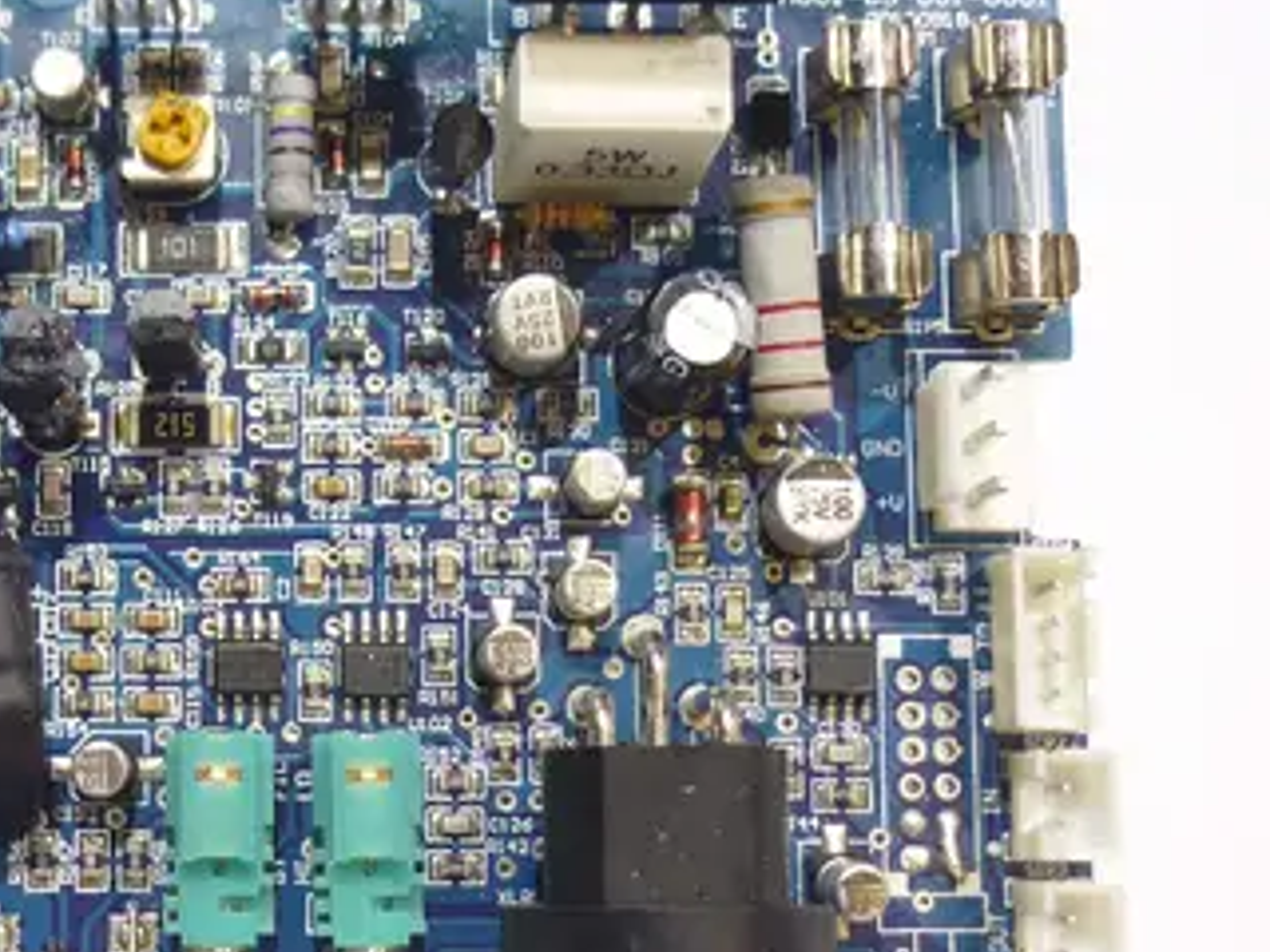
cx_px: 218
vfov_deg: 22.2
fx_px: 2421
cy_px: 520
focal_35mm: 66
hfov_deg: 28.6
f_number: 2.8
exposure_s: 1/40
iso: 80
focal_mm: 5.5
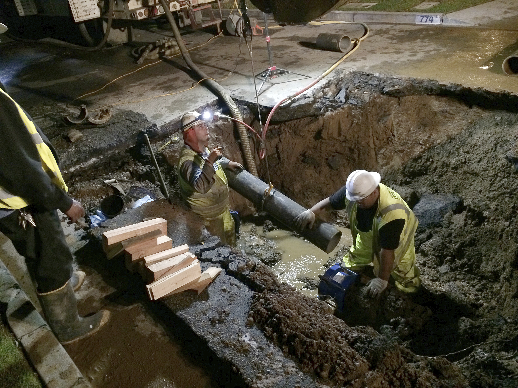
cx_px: 259
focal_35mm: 29
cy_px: 194
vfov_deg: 48.2
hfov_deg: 61.7
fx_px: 434
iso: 400
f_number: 2.2
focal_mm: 4.15
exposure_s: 1/15
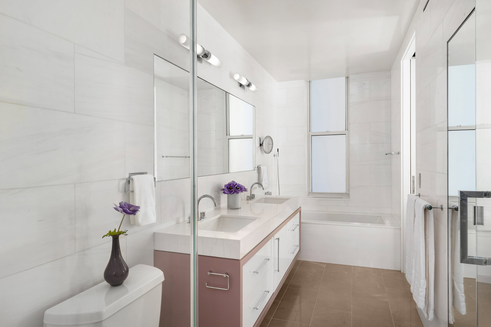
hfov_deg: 81.2
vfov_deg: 59.5
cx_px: 246
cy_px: 164
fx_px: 286
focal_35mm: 21
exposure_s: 1/5
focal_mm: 21
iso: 800
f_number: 16
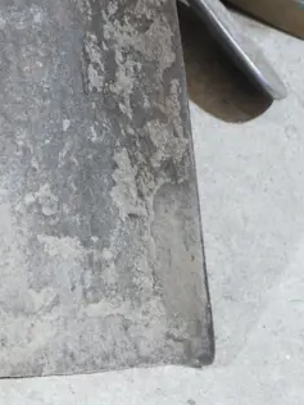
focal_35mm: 188
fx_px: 2201
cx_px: -116
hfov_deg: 7.8
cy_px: -144
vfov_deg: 10.3
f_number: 5.4
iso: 1250
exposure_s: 1/60
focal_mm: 29
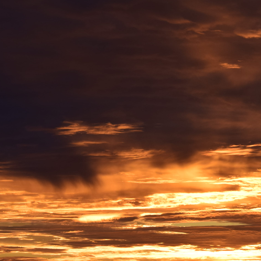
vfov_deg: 8.3
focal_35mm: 210
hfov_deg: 8.3
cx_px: 196
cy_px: 60
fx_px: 1791
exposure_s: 1/320
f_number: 7.1
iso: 200
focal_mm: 52
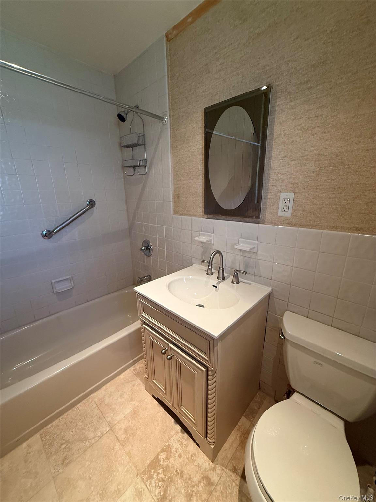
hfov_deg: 85.7
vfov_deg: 102.1
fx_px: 203
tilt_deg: -16.2
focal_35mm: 14
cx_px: 188
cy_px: 251
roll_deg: +1.5
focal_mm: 2.22
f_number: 2.2
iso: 250
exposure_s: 1/60
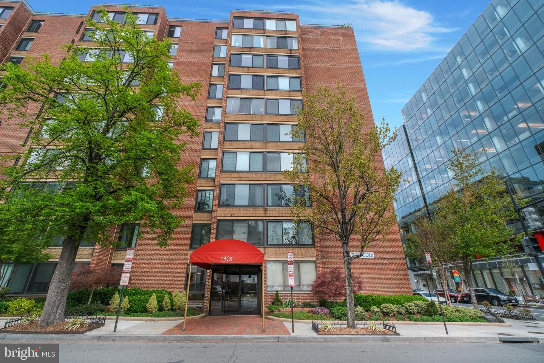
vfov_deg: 77.3
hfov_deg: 100.4
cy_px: 182
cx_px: 272
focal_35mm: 15
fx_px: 227
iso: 160
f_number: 8
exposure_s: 1/100
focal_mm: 10
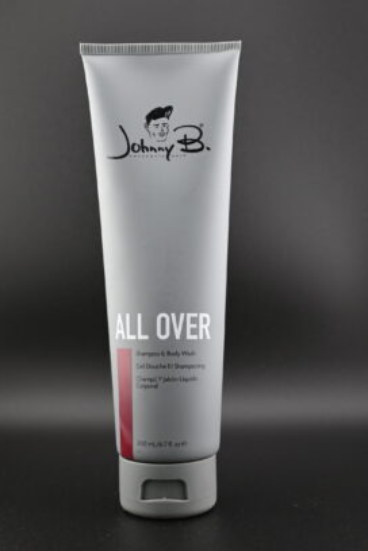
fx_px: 659
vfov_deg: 45.4
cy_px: 293
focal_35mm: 43
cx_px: 176
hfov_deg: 31.2
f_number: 4.5
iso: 450
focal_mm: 26
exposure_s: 1/125
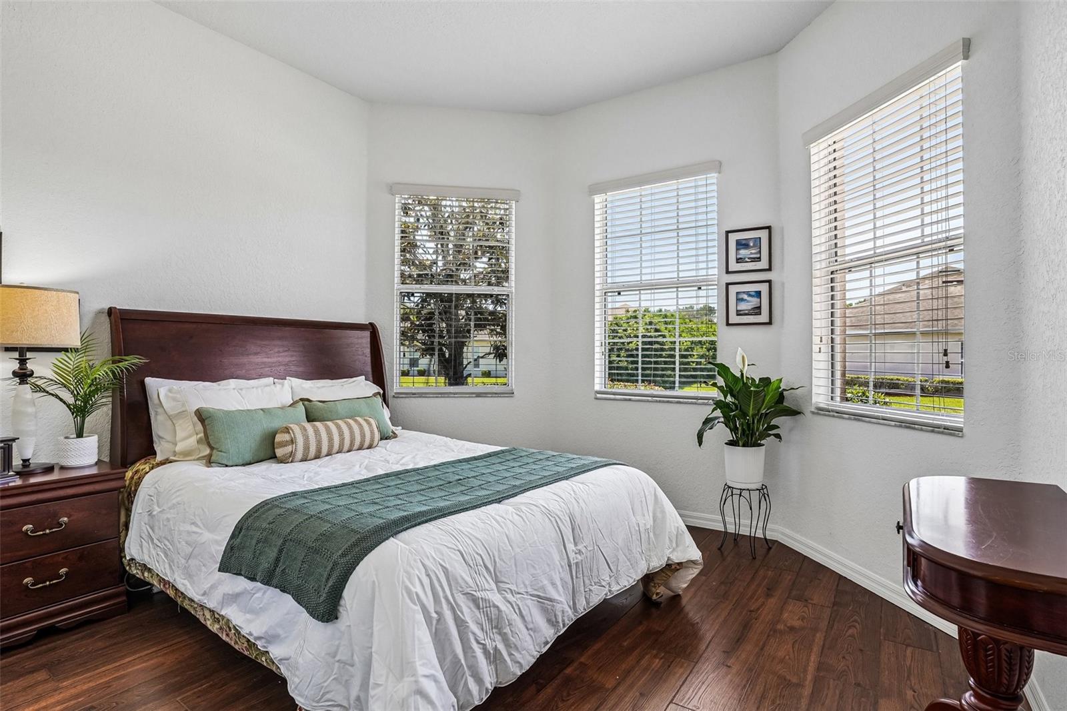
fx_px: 504
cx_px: 534
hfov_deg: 93.3
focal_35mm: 17
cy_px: 356
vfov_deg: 70.4
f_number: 9
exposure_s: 1/30
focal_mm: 17
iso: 250
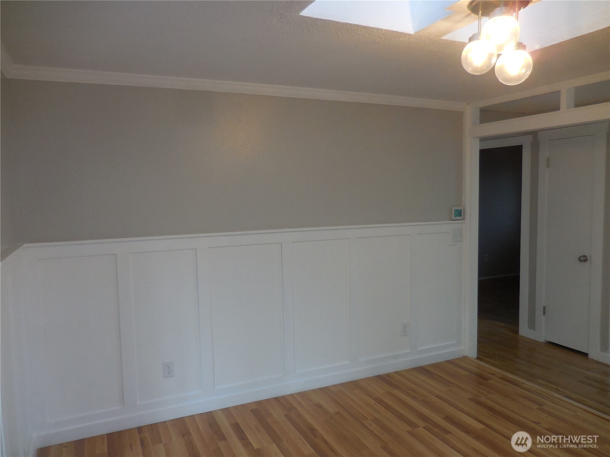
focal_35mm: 25
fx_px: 441
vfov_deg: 54.9
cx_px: 305
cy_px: 228
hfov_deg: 69.4
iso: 220
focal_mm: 4.5
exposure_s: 1/30
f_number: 3.3
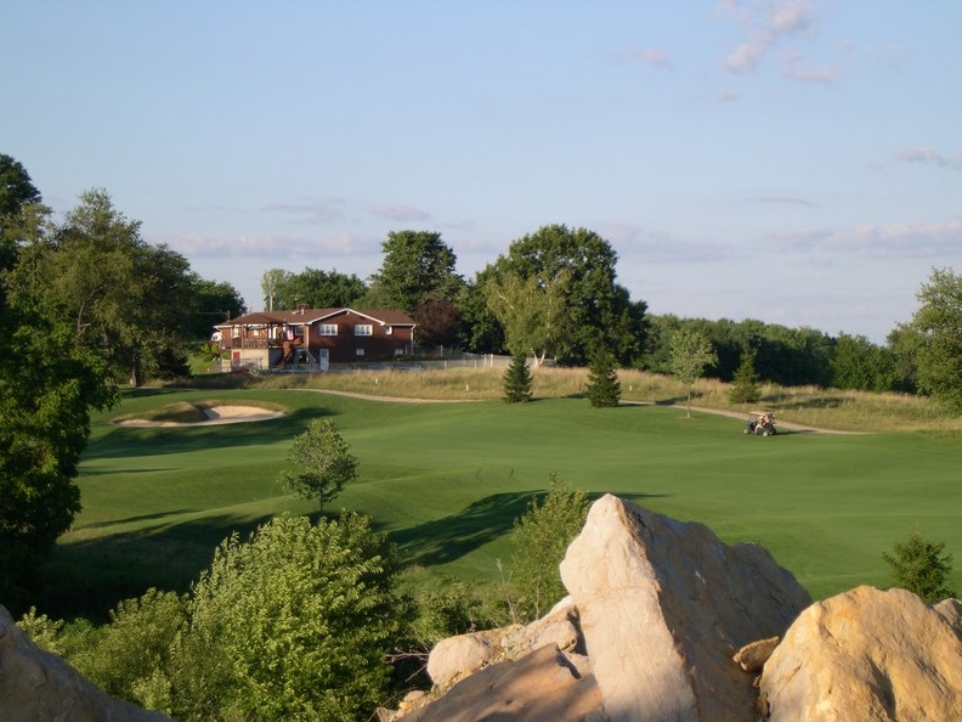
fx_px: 2862
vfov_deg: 14.4
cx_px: 480
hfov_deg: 19.1
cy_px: 363
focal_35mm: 103
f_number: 4.8
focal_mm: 21.6
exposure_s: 1/345
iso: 100
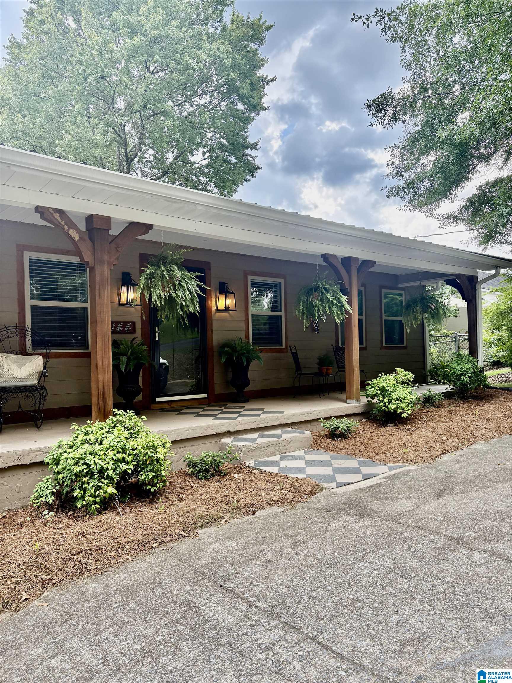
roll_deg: +1.4
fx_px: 513
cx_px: 256
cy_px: 342
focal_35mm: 26
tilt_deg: +1.4
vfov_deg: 67.3
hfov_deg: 53.1
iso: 64
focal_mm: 5.96
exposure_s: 1/618
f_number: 1.6
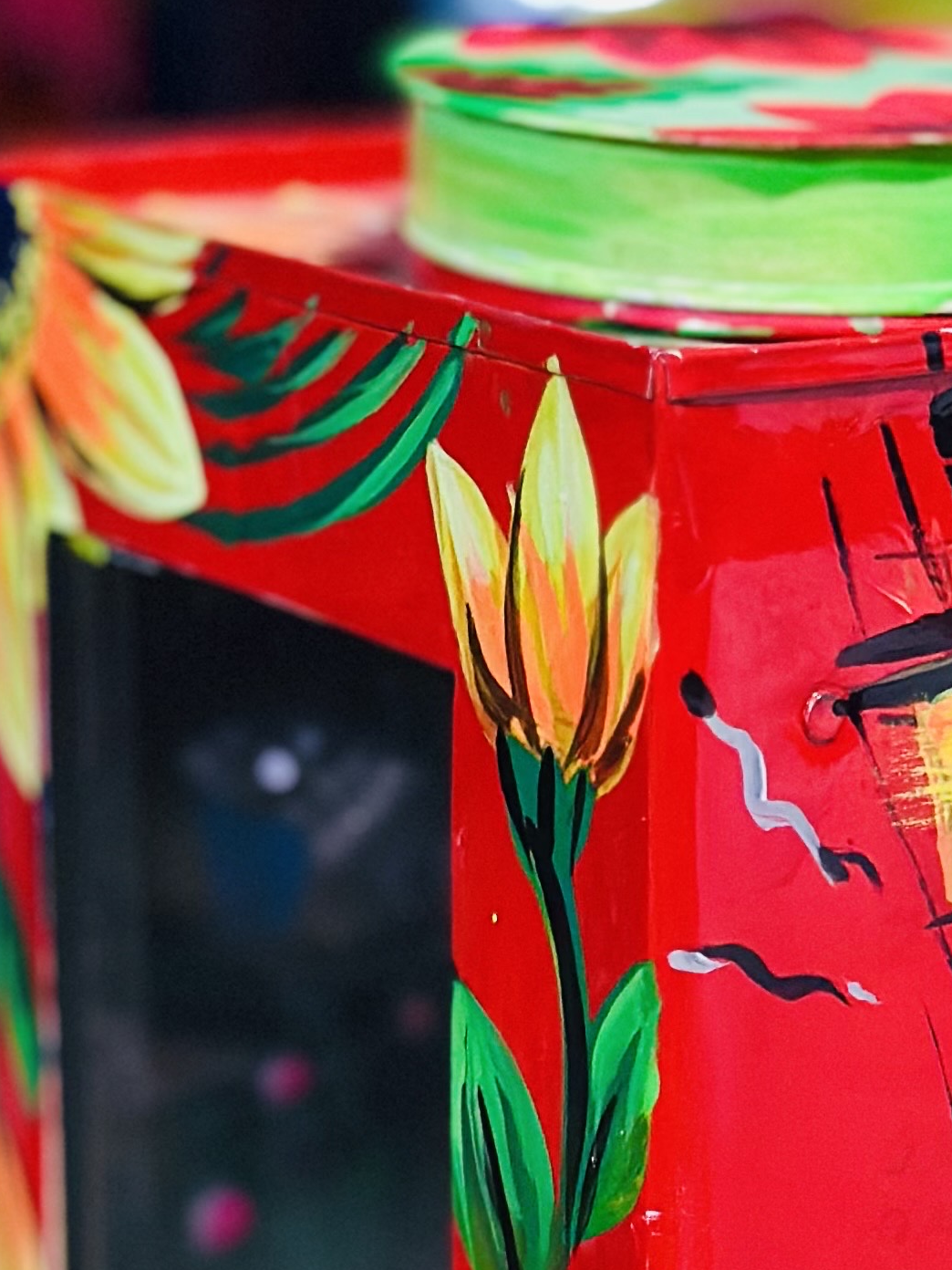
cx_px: 826
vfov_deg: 14.2
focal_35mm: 139
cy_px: 711
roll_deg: -1.9
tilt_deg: -11.8
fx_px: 5097
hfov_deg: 10.6
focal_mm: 6.86
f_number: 1.78
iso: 640
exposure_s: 1/40
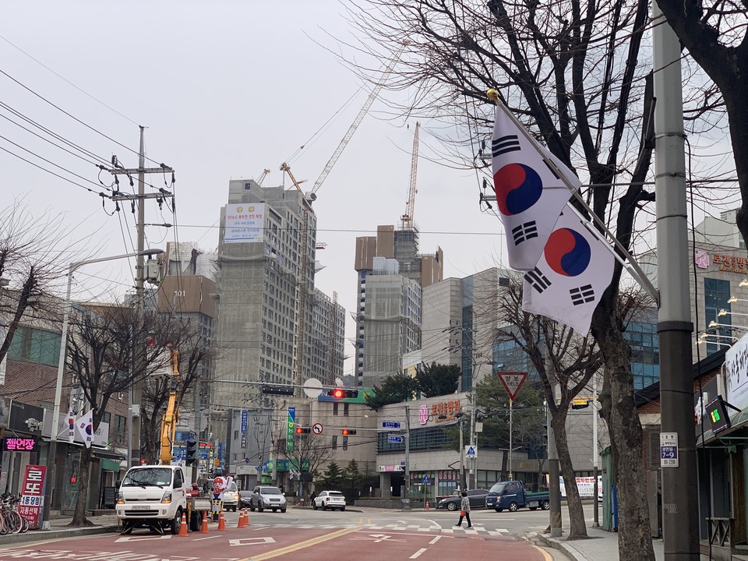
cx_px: 374
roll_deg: -2.3
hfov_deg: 36.8
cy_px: 280
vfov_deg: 28.0
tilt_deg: +12.8
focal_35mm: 52
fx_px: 1124
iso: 16
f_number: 2.4
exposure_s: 1/191
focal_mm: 6
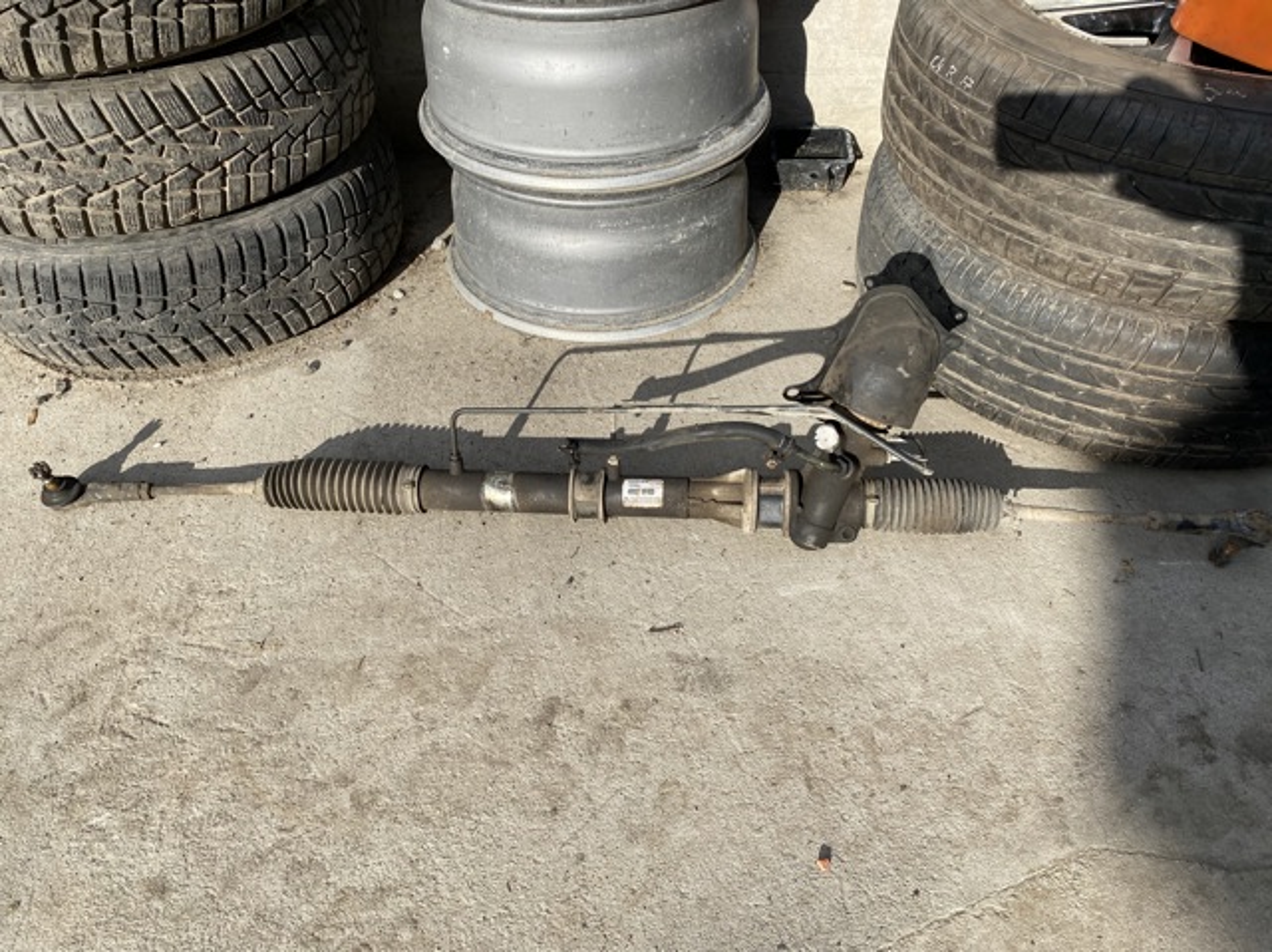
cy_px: 476
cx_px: 636
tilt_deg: -46.6
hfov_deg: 67.3
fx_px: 955
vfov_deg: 53.0
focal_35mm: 26
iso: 32
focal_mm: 4.25
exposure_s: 1/2183
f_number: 1.8
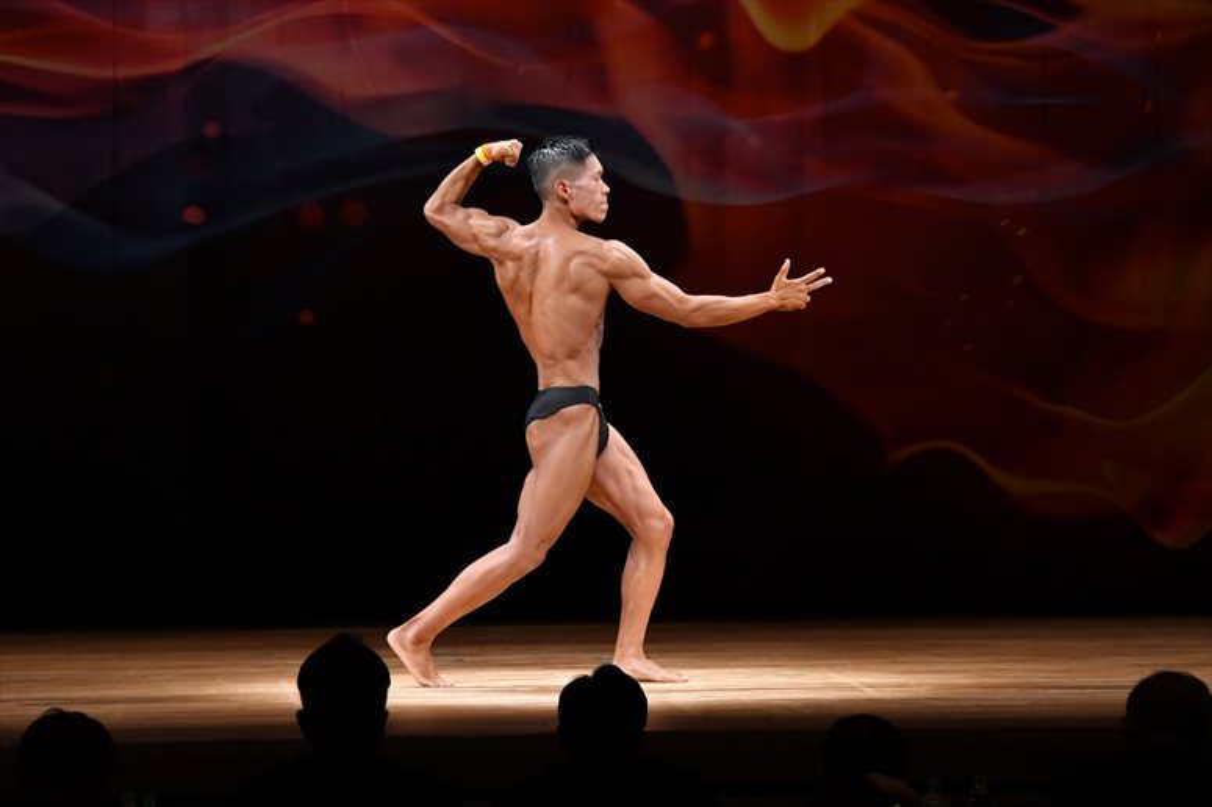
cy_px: 404
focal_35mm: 202
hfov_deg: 10.2
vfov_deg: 6.8
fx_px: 6797
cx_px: 606
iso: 3200
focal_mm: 135
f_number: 5.6
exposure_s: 1/400
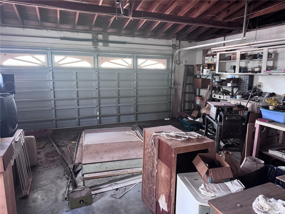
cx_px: 142
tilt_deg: -9.1
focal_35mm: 24
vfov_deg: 56.8
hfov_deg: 71.6
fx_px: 198
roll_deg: -0.4
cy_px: 107
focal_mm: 6.76
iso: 800
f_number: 1.78
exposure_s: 1/46
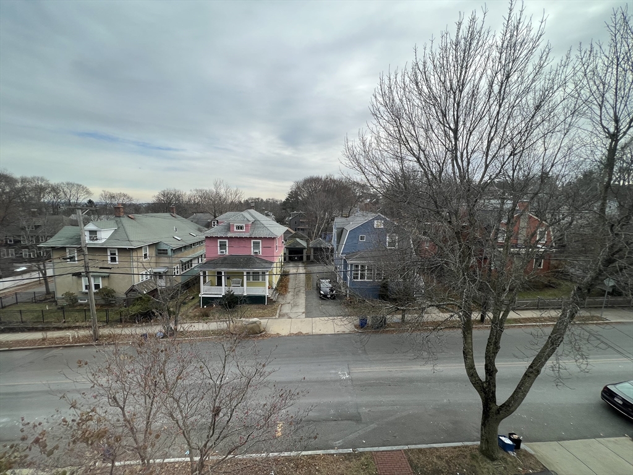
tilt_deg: -6.7
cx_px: 316
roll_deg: -1.7
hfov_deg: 106.2
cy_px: 238
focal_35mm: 13
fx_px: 238
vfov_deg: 89.9
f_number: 1.8
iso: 32
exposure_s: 1/567
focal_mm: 1.57
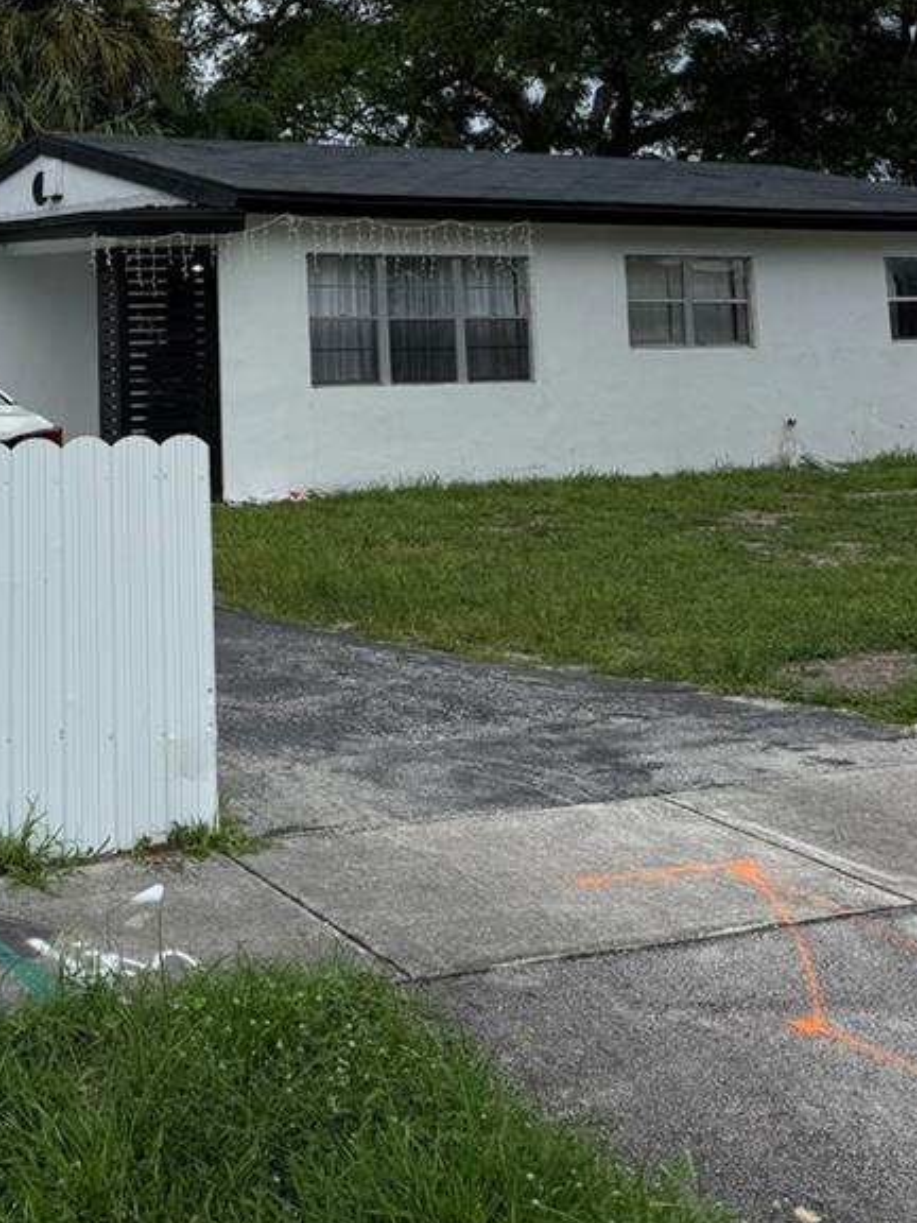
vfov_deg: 35.4
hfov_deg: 28.1
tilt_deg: +9.0
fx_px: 1766
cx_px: 106
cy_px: 74
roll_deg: +0.9
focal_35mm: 50
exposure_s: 1/1174
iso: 80
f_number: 1.78
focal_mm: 6.76
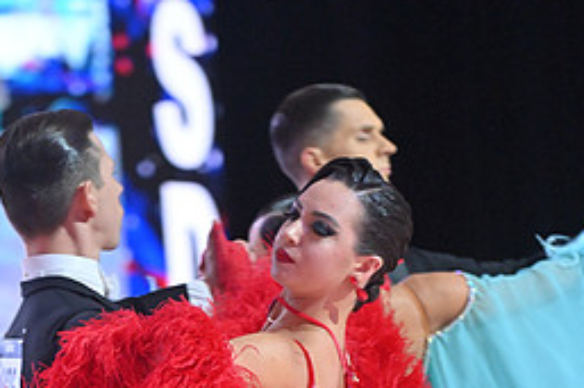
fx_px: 7327
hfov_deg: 4.6
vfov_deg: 3.0
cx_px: 199
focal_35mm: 452
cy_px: 626
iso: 4000
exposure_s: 1/400
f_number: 5
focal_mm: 200
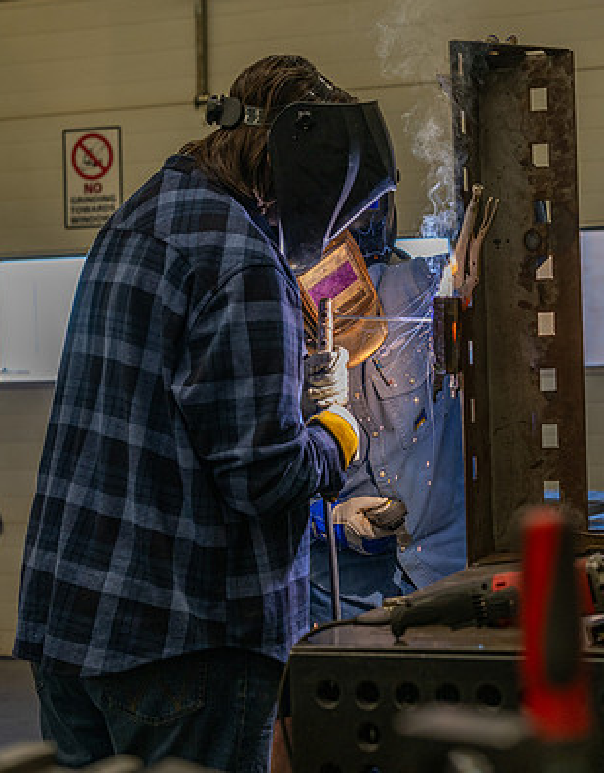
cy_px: 408
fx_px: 1520
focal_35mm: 67
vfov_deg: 28.6
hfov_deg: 22.4
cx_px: 409
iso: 320
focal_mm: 40
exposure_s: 1/400
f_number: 2.8
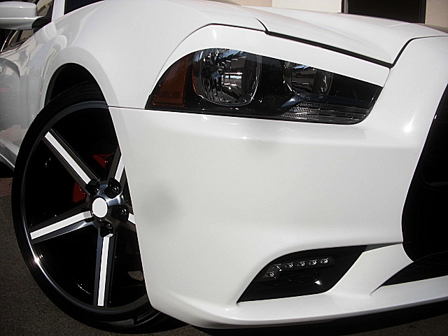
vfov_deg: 39.7
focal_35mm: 36
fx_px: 466
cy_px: 168
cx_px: 224
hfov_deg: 51.4
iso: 50
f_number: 7.9
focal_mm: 6.3
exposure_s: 1/320
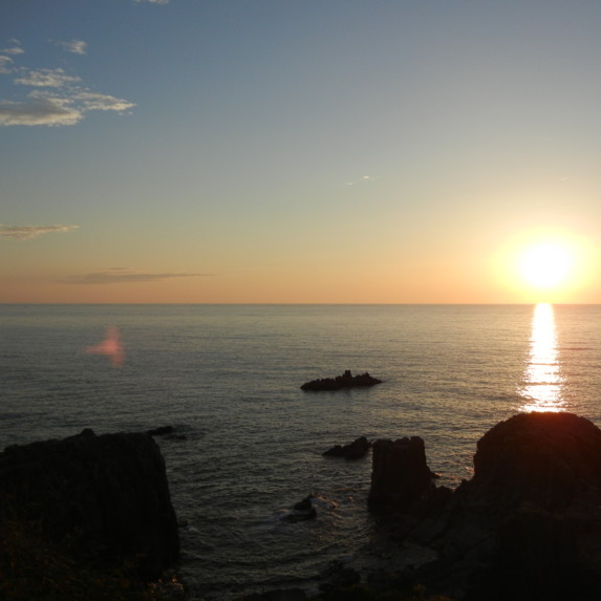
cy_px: 303
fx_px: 727
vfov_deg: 44.9
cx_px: 368
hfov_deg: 44.6
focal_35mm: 37
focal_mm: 5.4
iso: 160
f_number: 7
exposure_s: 1/430
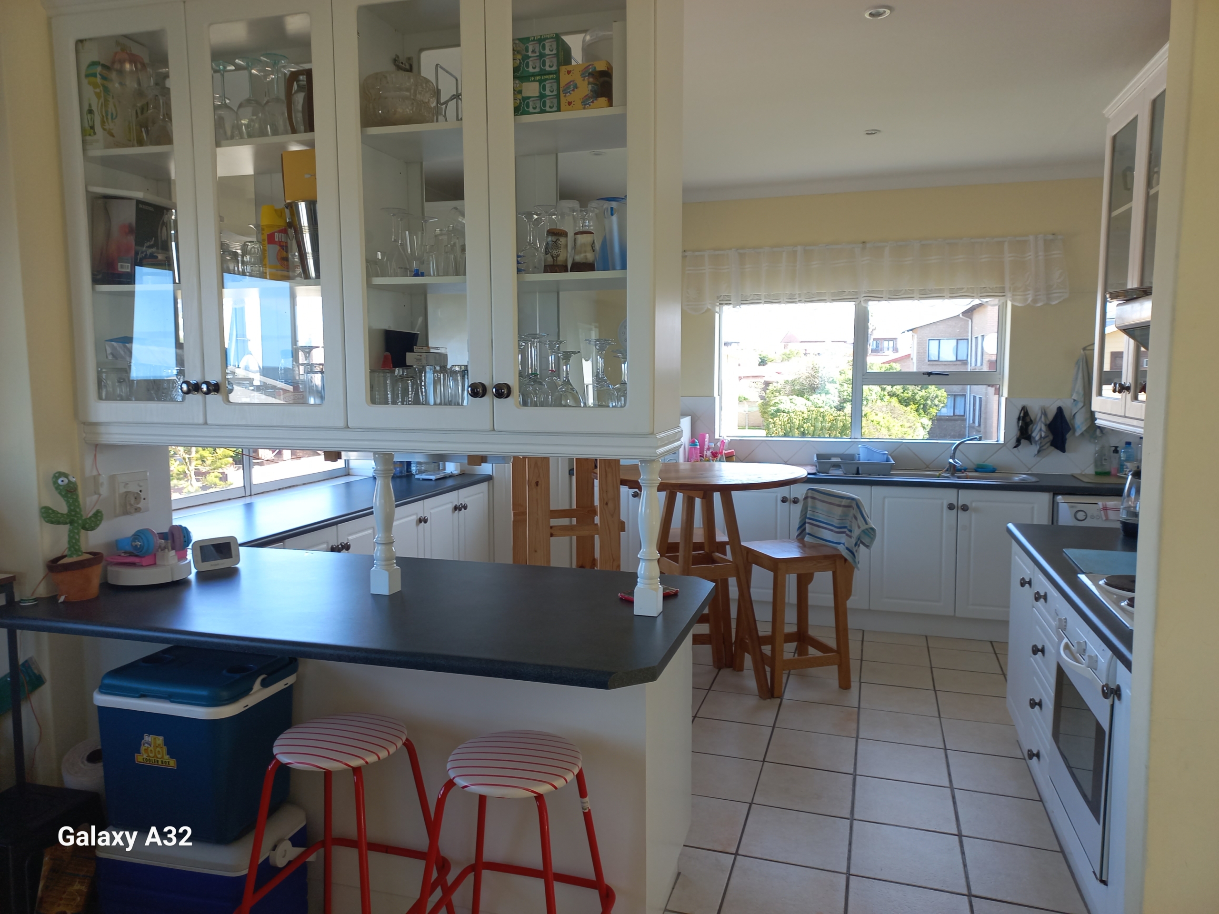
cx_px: 610
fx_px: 880
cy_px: 457
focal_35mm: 25
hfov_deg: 69.4
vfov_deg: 54.9
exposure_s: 1/60
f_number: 1.8
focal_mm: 4.6
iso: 32
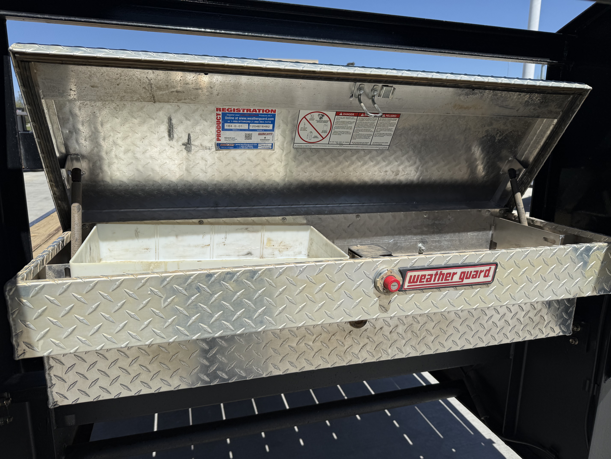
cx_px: 306
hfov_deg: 71.6
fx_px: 424
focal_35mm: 24
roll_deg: +0.5
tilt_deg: -11.7
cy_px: 230
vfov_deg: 56.8
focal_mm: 6.76
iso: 80
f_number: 1.78
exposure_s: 1/6173
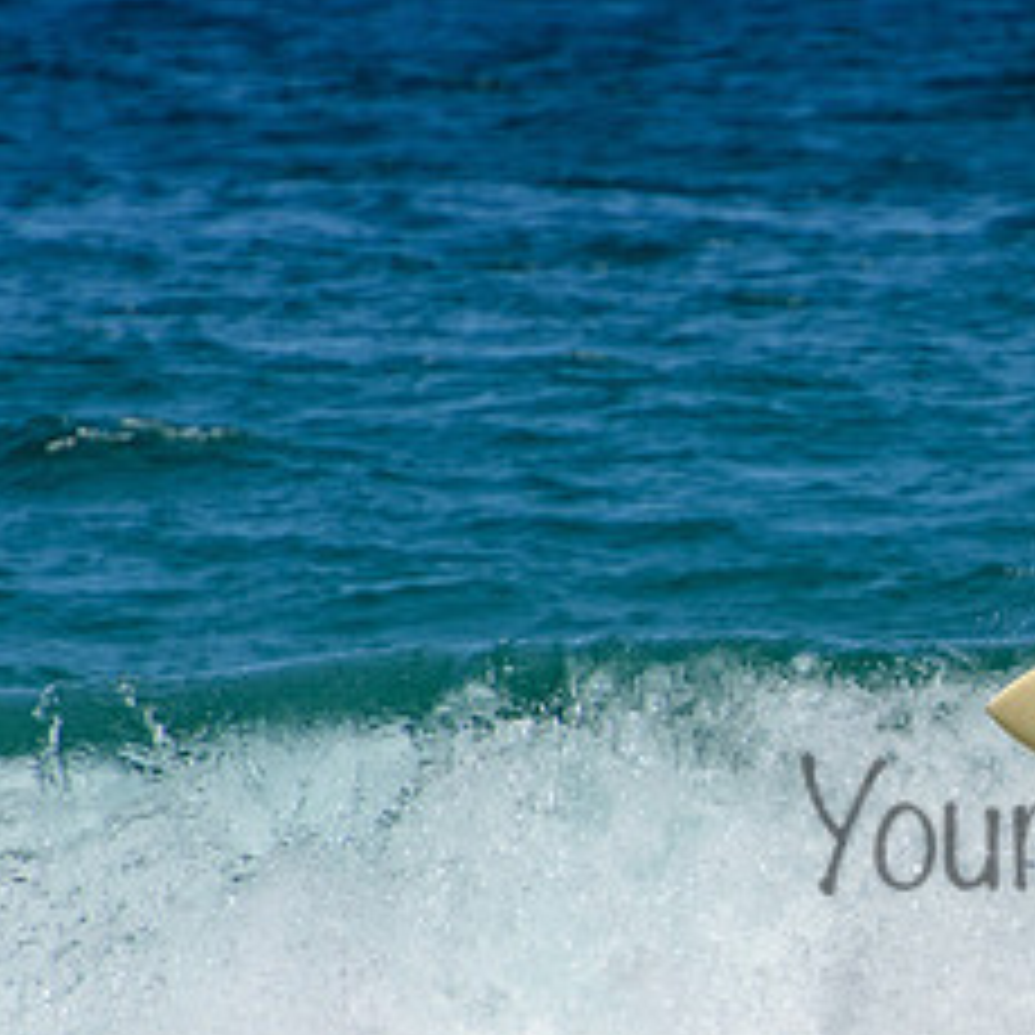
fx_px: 43536
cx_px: 1264
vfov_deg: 1.4
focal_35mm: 1287
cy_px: 785
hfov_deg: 1.4
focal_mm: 400
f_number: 5.6
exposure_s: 1/2000
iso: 180
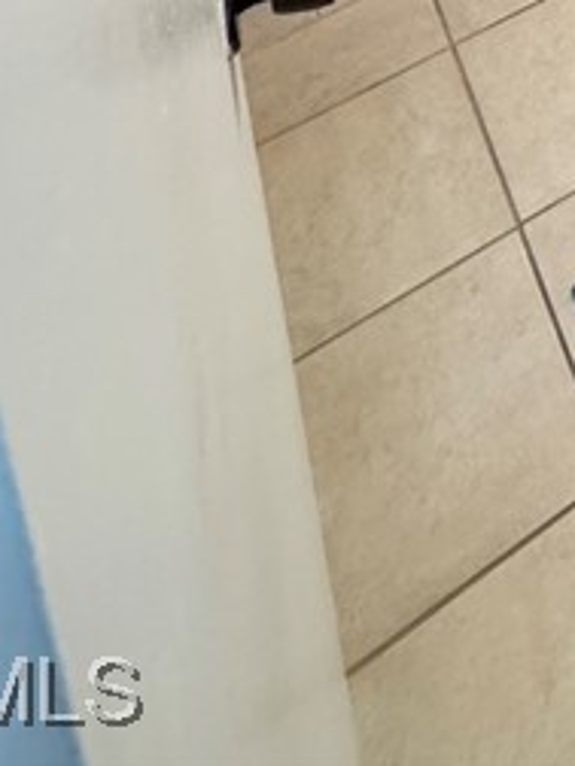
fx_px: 1262
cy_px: -778
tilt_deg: -13.3
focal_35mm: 57
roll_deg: +1.0
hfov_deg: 20.8
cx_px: 922
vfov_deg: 19.1
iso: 400
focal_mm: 2.22
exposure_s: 1/60
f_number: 2.2
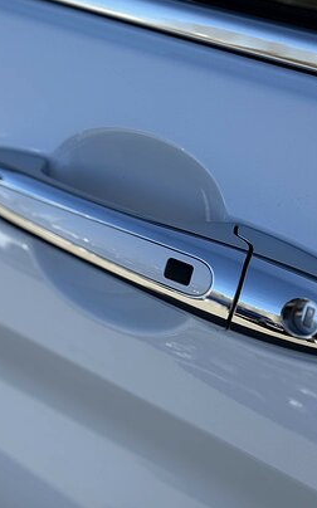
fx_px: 955
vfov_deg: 29.8
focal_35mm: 69
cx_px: 157
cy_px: 255
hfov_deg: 18.8
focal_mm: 6.76
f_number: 1.78
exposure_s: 1/2415
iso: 80
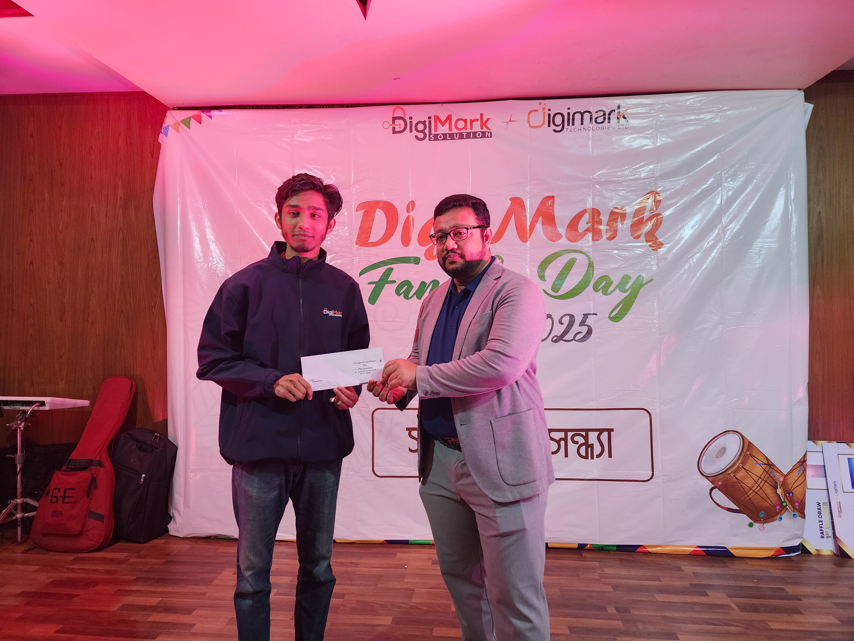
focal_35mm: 23
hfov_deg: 73.9
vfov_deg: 58.9
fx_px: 567
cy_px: 320
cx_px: 427
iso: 400
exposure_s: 1/100
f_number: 1.8
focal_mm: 6.4
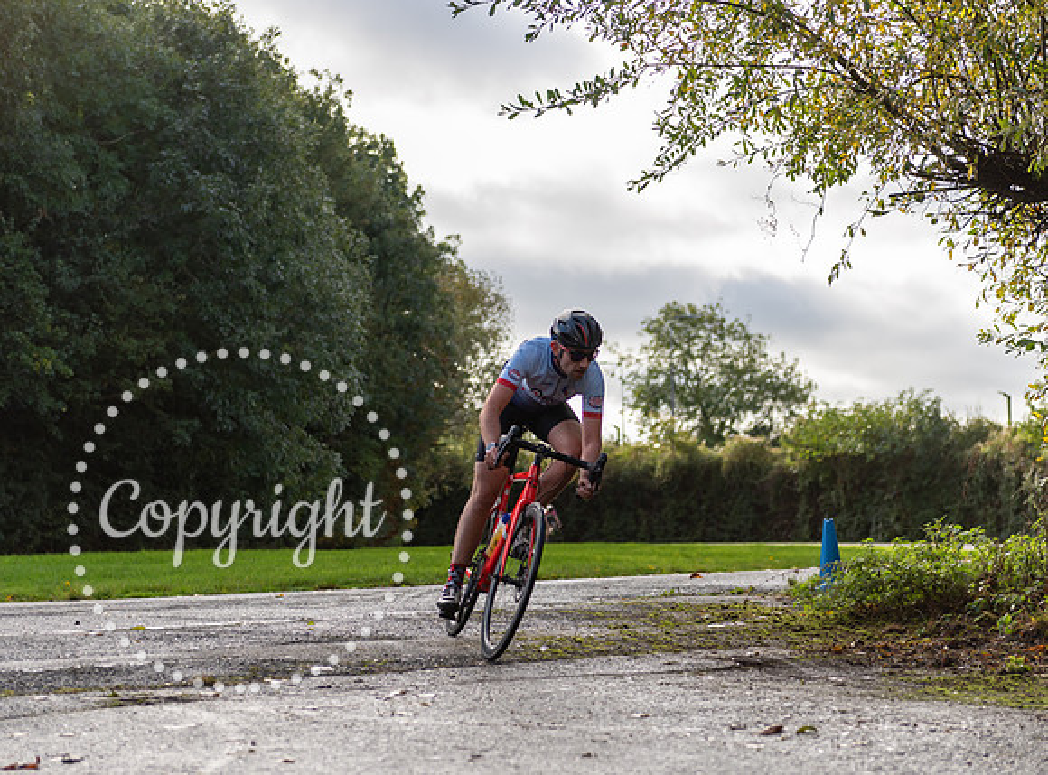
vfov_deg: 18.0
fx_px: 2452
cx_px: 582
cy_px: 401
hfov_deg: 24.1
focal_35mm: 81
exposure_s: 1/2000
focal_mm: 70
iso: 200
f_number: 2.8
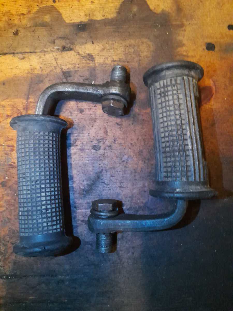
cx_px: 116
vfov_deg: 67.3
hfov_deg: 53.1
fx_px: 233
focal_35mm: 26
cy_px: 156
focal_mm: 4
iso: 640
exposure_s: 1/17
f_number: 1.8
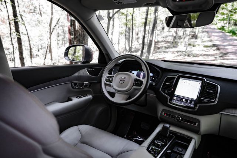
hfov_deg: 69.4
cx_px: 118
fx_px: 171
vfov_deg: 49.6
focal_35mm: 26
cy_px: 79
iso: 800
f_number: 3.5
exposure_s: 1/200
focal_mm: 26
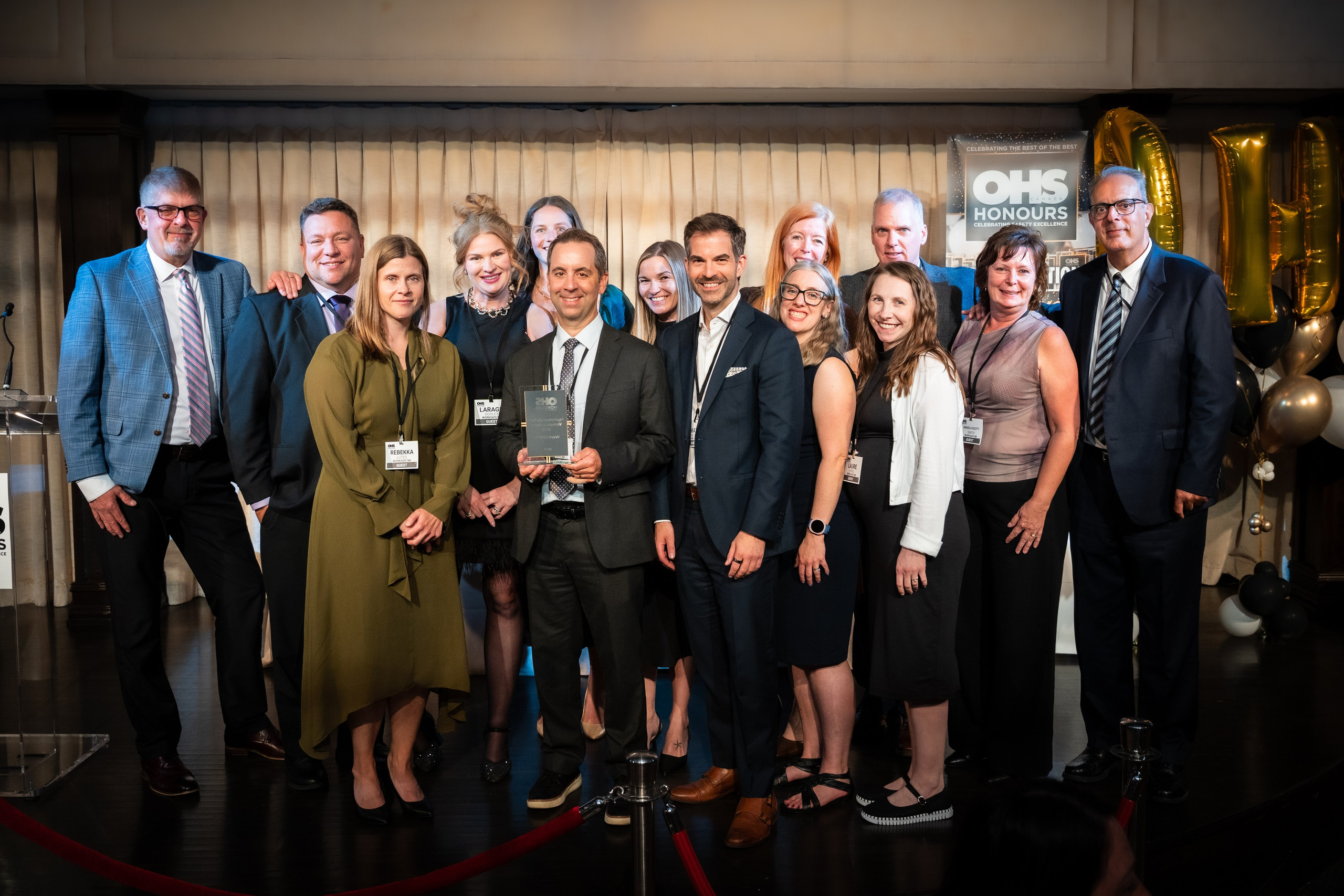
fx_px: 1409
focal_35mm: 38
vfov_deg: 35.2
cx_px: 709
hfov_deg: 51.0
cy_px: 381
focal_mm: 31.3
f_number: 4
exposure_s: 1/160
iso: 1250
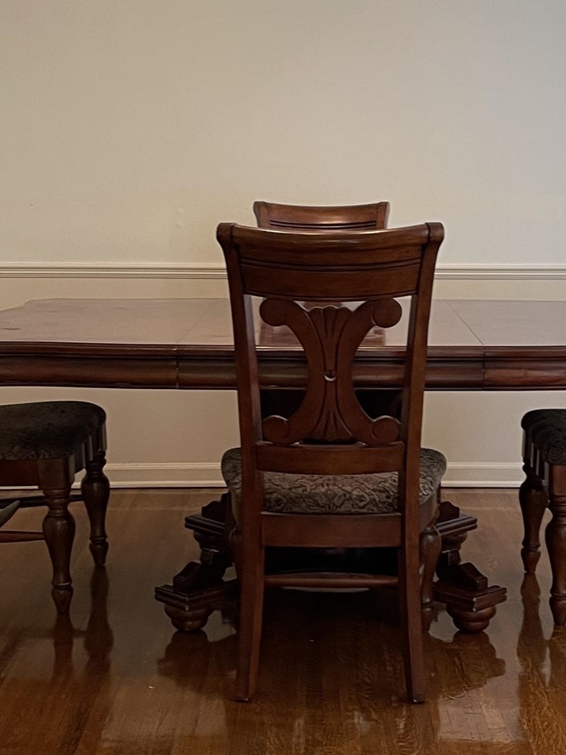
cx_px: 308
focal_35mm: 63
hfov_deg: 23.3
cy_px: 341
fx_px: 1374
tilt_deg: -7.8
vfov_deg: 30.7
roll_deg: -0.6
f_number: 1.6
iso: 160
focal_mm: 5.1
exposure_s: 1/60
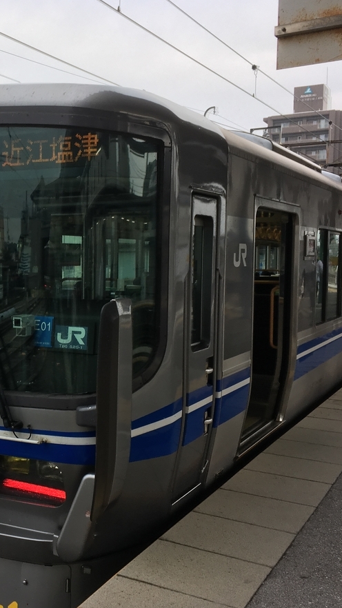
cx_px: 14
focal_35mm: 43
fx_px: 693
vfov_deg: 47.4
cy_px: 301
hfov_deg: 26.5
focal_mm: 4.15
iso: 25
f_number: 2.2
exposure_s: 1/300
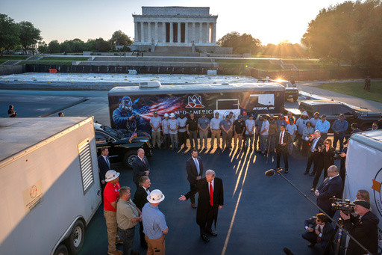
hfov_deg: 73.8
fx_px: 255
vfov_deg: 53.1
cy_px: 128
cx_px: 191
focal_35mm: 24
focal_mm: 24
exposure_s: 1/400
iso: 640
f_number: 7.1
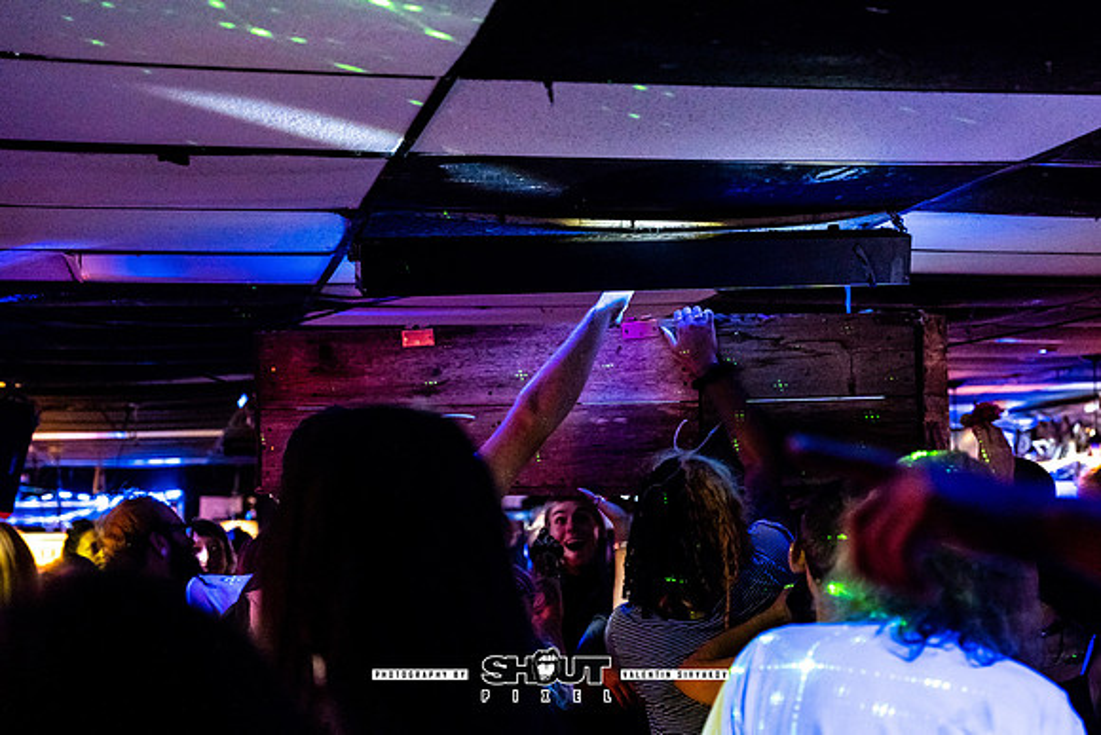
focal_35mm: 65
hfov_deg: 30.9
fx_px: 1981
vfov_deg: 21.0
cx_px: 687
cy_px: 459
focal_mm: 51.9
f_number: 2.8
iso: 3200
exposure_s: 1/200
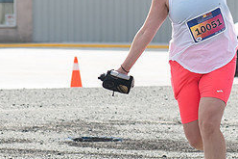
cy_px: -18
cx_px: 206
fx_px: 3052
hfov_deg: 4.5
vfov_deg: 3.0
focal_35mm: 462
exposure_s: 1/1600
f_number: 4.5
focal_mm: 85
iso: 250
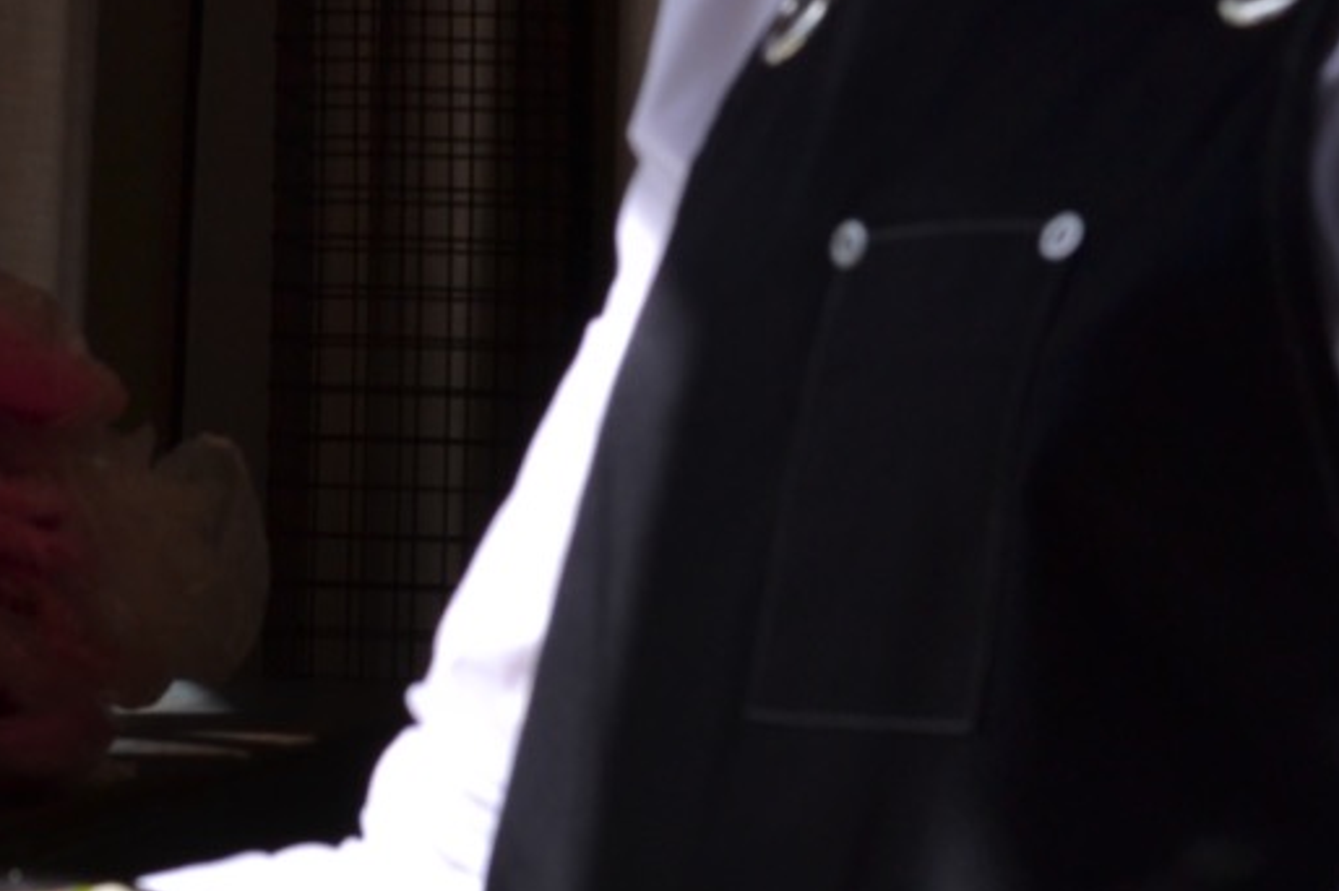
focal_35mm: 164
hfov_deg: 12.5
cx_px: 141
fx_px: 6079
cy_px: 86
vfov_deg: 8.4
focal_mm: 35
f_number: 7.1
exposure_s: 1/200
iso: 100
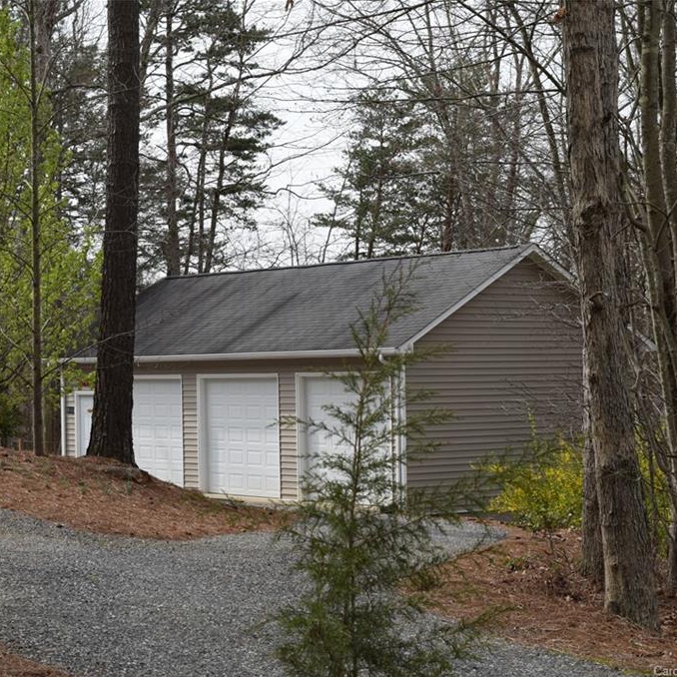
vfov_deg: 20.0
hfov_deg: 20.0
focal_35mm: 87
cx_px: 251
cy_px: 339
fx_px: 1917
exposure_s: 1/320
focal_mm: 45
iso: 200
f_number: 8
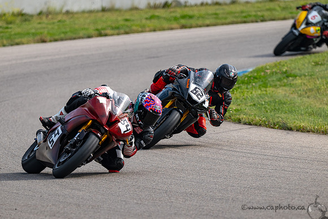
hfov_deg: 4.1
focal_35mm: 503
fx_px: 4582
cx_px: 127
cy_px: 114
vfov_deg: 2.7
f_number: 6
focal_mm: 410
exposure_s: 1/1250
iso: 280
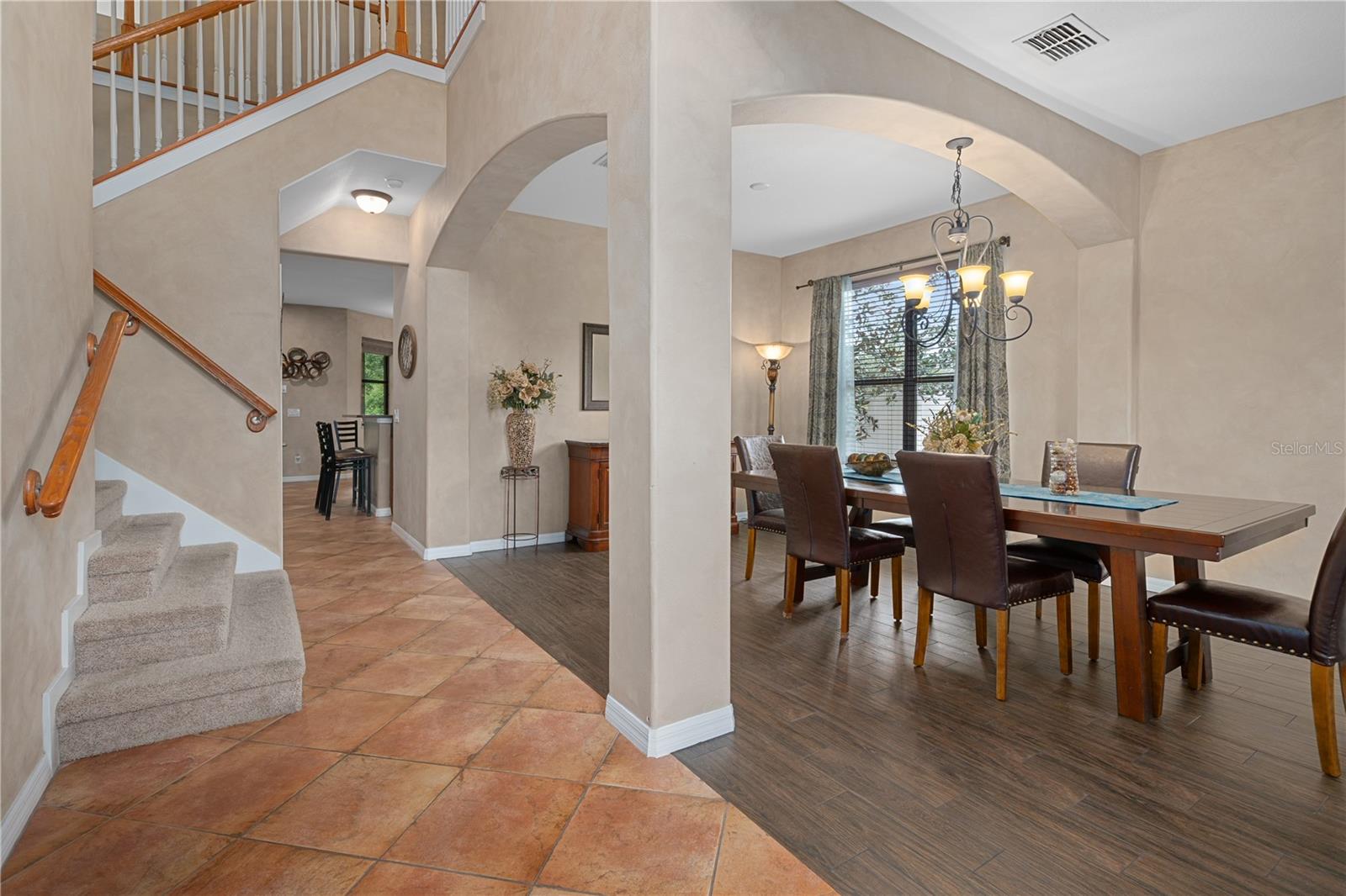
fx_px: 598
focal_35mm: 16
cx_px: 673
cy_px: 448
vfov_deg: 73.7
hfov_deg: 96.7
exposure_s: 1/1.25
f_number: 9
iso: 320
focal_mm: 16
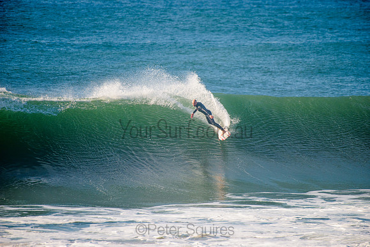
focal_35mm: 500
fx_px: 5141
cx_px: 185
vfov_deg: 2.8
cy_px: 124
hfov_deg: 4.1
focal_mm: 500
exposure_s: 1/1600
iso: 250
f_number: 5.6
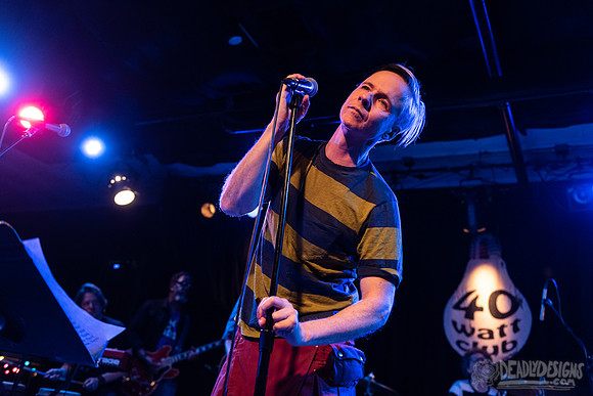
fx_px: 560
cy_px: 198
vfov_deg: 38.9
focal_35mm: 34
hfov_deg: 55.8
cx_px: 296
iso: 2000
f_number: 3.2
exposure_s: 1/160
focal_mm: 34
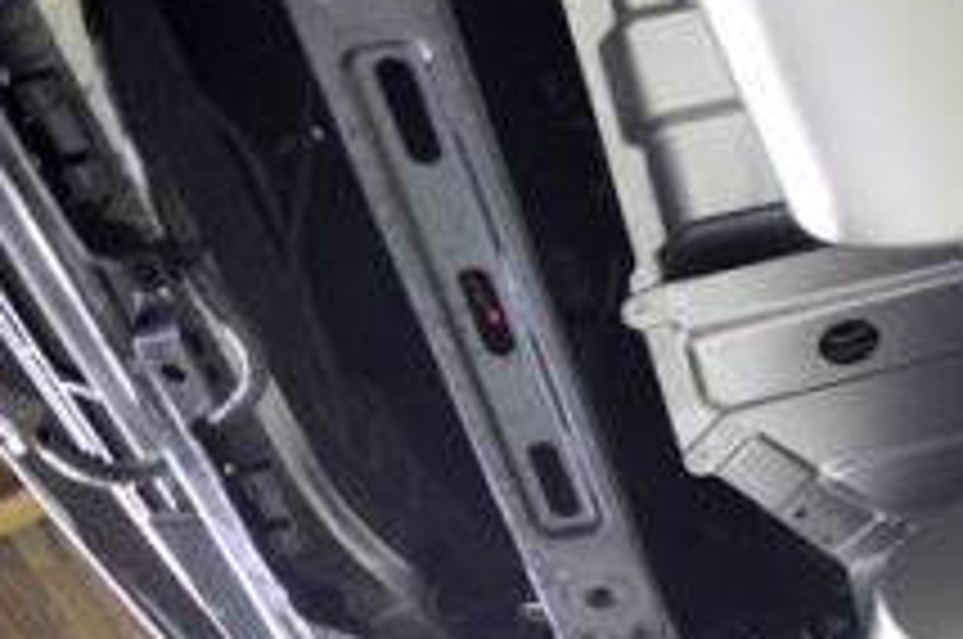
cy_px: 452
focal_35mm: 74
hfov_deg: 24.3
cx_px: 1220
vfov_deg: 18.3
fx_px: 1977
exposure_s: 1/15
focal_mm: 18
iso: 500
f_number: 4
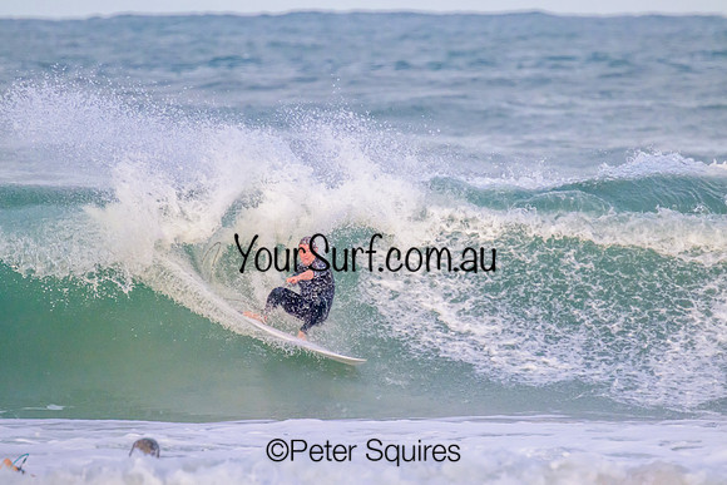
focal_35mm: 835
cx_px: 364
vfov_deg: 1.6
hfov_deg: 2.5
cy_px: 242
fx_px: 16873
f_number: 11
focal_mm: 800
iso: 4000
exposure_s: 1/2000
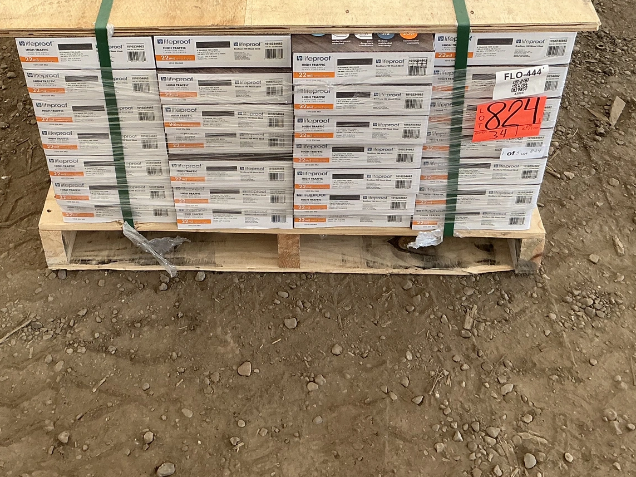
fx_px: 900
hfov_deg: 38.8
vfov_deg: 28.7
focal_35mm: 49
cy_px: 63
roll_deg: +2.8
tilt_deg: -39.5
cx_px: 256
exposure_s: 1/122
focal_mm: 3
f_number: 1.8
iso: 32
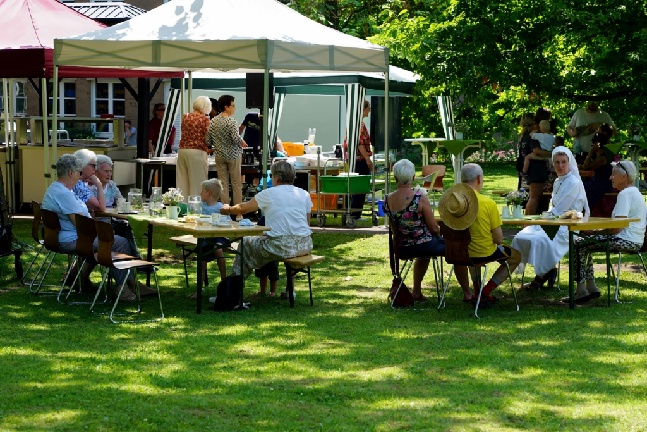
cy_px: 216
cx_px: 324
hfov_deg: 19.8
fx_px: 1851
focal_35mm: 103
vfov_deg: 13.3
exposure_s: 1/160
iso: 100
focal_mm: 103
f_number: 6.3
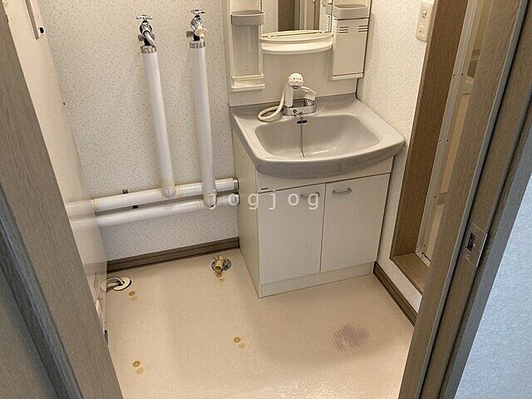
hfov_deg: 63.4
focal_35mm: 28
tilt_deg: -32.3
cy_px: 200
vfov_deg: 49.7
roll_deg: +0.3
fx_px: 430
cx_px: 266
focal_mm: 3.99
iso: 100
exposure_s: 1/50
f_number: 1.8
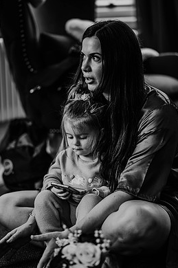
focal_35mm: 98
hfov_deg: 13.9
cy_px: 134
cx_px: 97
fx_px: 729
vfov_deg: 20.8
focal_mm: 85
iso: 450
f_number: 1.8
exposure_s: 1/160
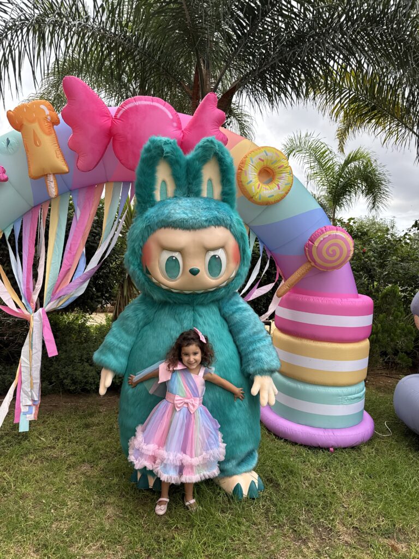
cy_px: 280
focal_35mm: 24
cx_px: 210
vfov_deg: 71.6
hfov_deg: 56.8
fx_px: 387
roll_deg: -6.1
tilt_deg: -3.3
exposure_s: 1/792
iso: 80
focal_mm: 6.76
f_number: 1.78
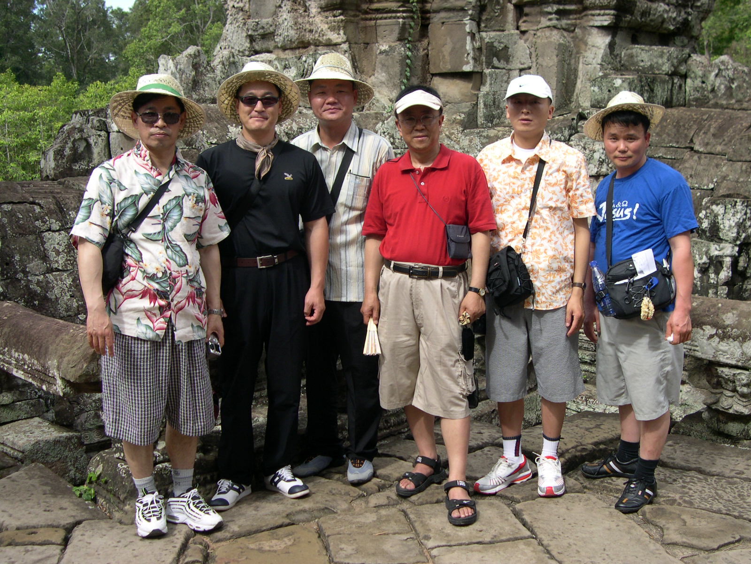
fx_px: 911
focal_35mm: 42
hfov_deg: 44.8
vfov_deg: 34.3
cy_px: 282
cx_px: 376
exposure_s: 1/525
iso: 100
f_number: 2.9
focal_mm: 9
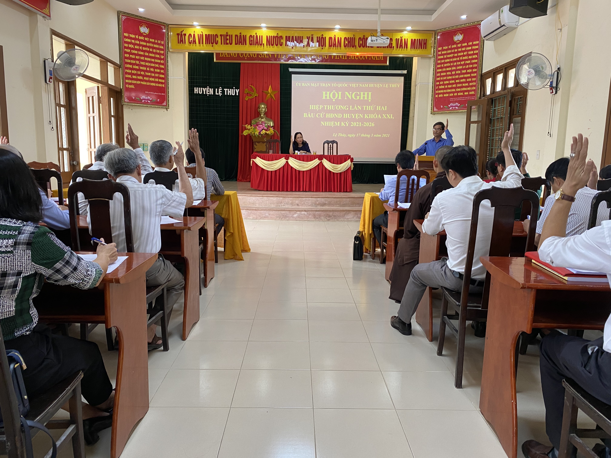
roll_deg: -1.3
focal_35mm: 26
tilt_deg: -8.9
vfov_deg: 53.1
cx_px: 306
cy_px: 229
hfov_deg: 67.3
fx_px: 459
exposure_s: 1/60
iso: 125
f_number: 1.8
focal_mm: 4.25
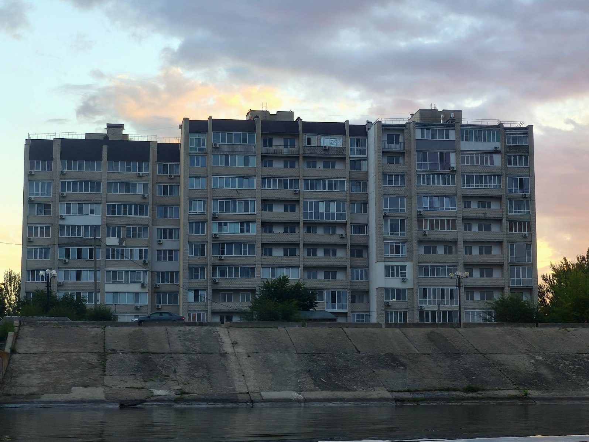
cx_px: 294
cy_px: 221
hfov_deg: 25.7
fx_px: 1293
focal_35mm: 76
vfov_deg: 19.4
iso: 125
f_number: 1.9
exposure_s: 1/100
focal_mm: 7.1
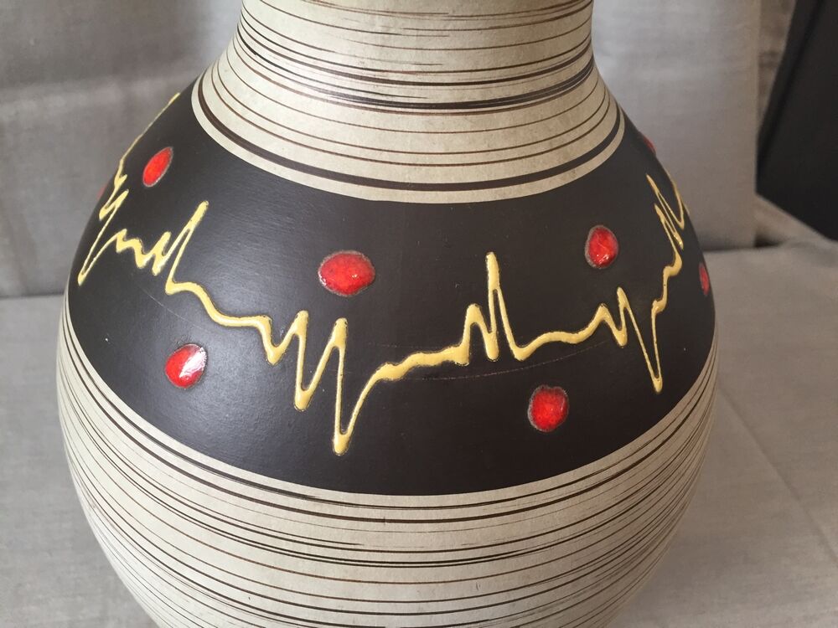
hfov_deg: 61.7
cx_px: 419
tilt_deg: -36.7
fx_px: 702
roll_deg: -4.2
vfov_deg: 48.2
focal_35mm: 29
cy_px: 314
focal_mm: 4.15
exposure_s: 1/33
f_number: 2.2
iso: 80
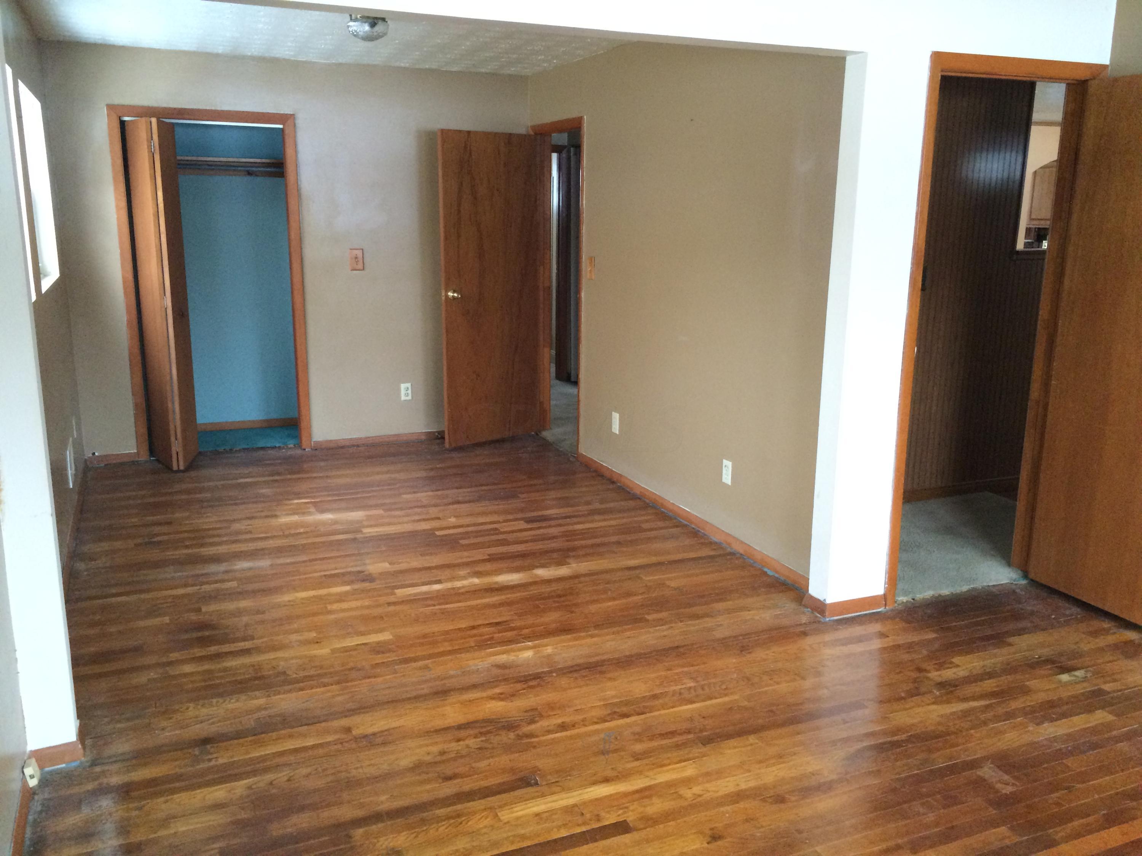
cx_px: 571
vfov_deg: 48.2
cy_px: 428
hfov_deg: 61.7
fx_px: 957
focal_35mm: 29
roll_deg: +1.2
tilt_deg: -15.7
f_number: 2.2
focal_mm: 4.15
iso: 200
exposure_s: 1/30
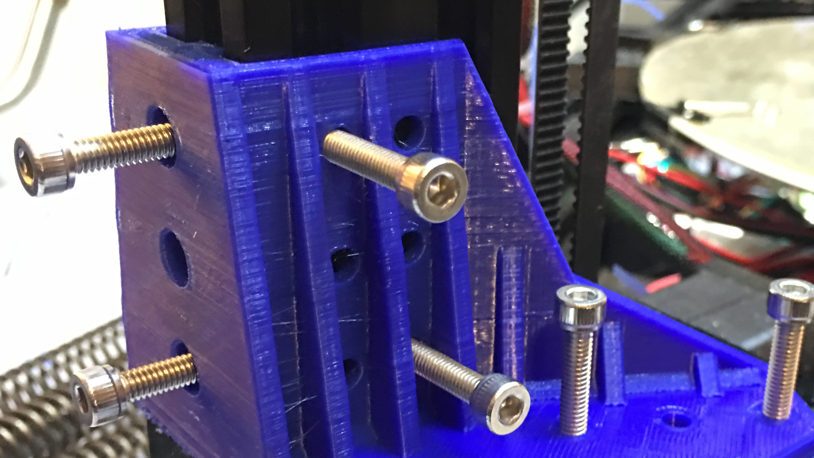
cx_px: 539
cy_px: 291
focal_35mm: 46
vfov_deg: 25.9
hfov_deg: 44.0
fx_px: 993
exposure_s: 1/4
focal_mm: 4.15
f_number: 2.2
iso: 100
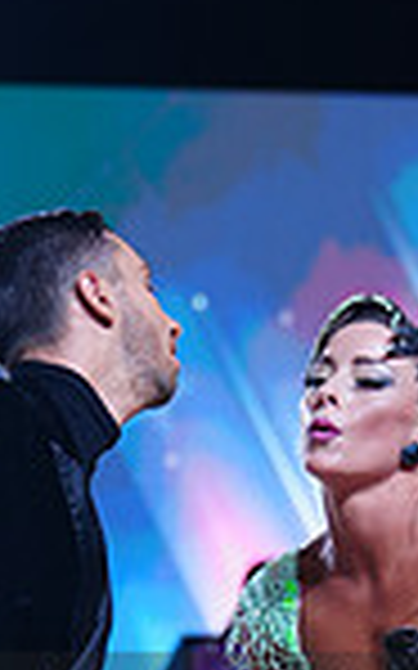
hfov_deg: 4.7
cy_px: 805
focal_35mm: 278
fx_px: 5072
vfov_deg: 7.5
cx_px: 182
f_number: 2.8
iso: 500
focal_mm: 70
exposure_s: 1/500
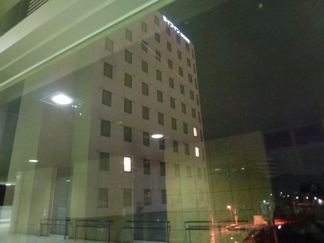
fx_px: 225
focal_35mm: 24
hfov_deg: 71.6
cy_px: 122
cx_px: 162
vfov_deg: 56.8
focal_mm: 4.3
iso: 640
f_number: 3.3
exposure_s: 1/4
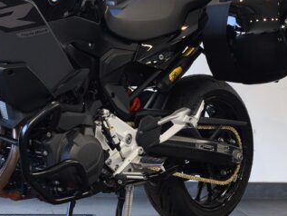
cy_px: 65
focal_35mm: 97
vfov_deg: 15.2
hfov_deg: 19.9
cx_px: 45
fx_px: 805
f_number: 1.6
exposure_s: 1/100
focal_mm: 6.57
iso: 100
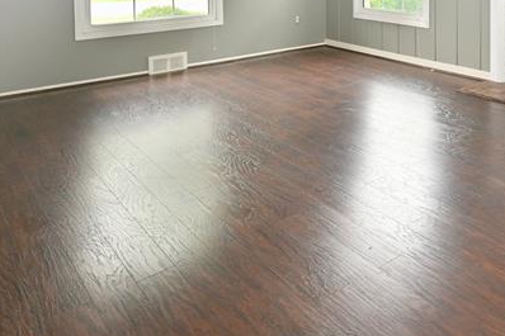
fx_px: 505
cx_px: 463
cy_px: -32
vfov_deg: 32.5
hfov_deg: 47.3
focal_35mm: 36
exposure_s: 1/60
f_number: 6.3
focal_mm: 14
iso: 400
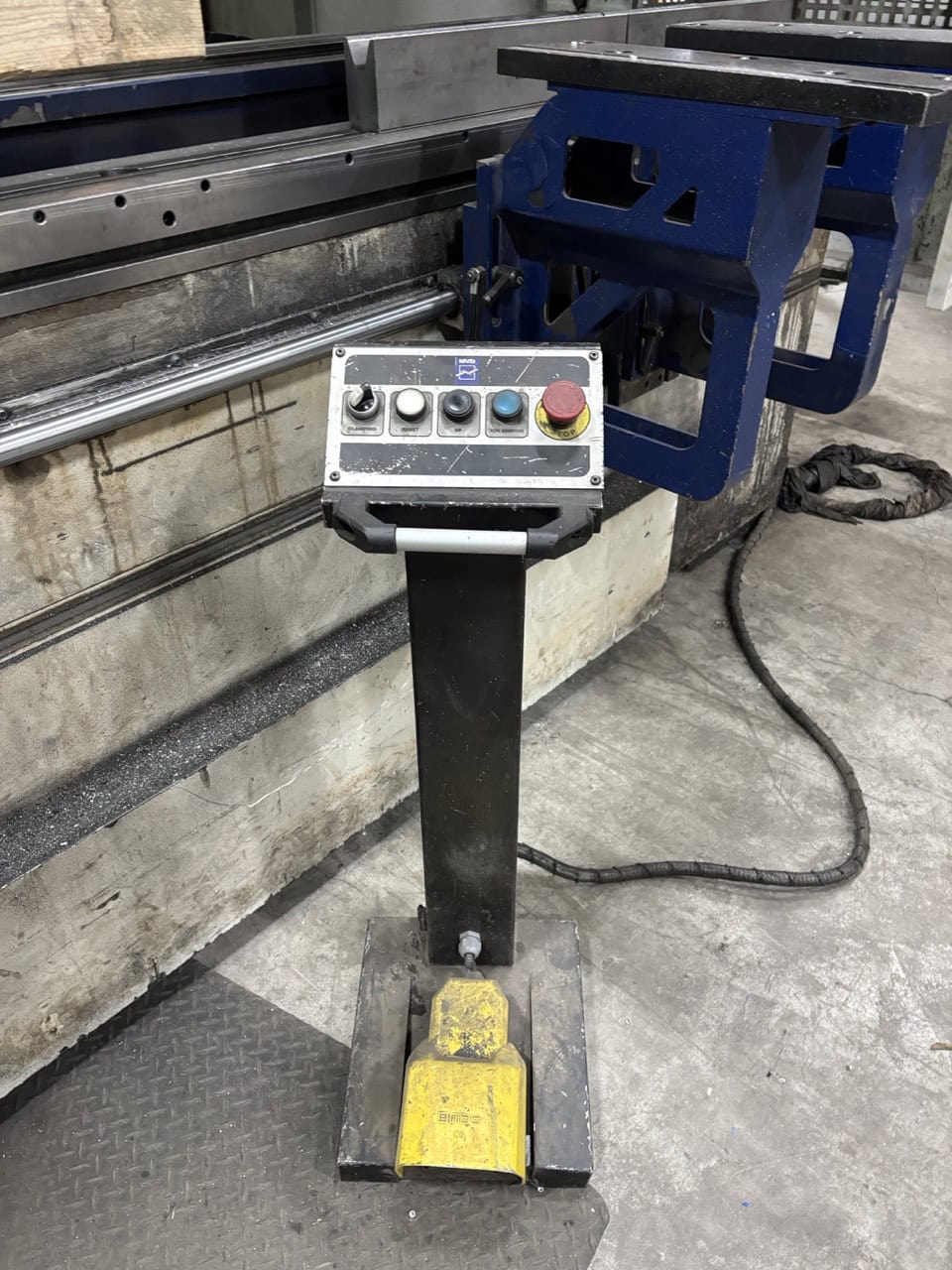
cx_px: 476
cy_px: 635
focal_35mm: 26
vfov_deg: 67.3
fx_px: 953
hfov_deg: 53.1
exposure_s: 1/40
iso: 400
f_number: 1.6
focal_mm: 6
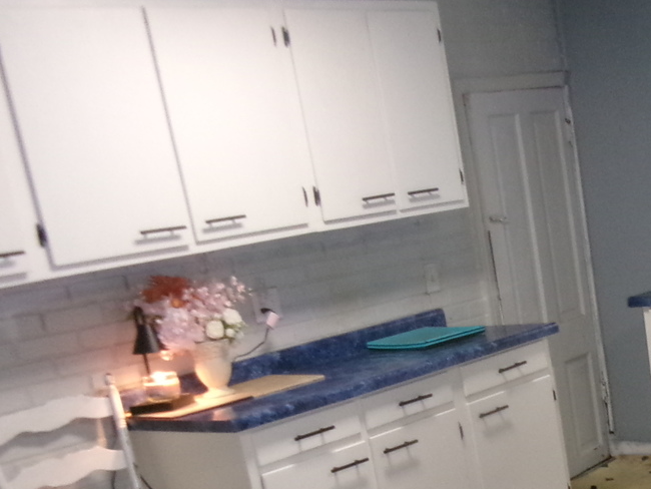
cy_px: 492
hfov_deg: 29.3
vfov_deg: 22.7
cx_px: 641
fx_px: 1166
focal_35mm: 62
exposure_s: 1/34
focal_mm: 5.1
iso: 400
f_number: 3.9
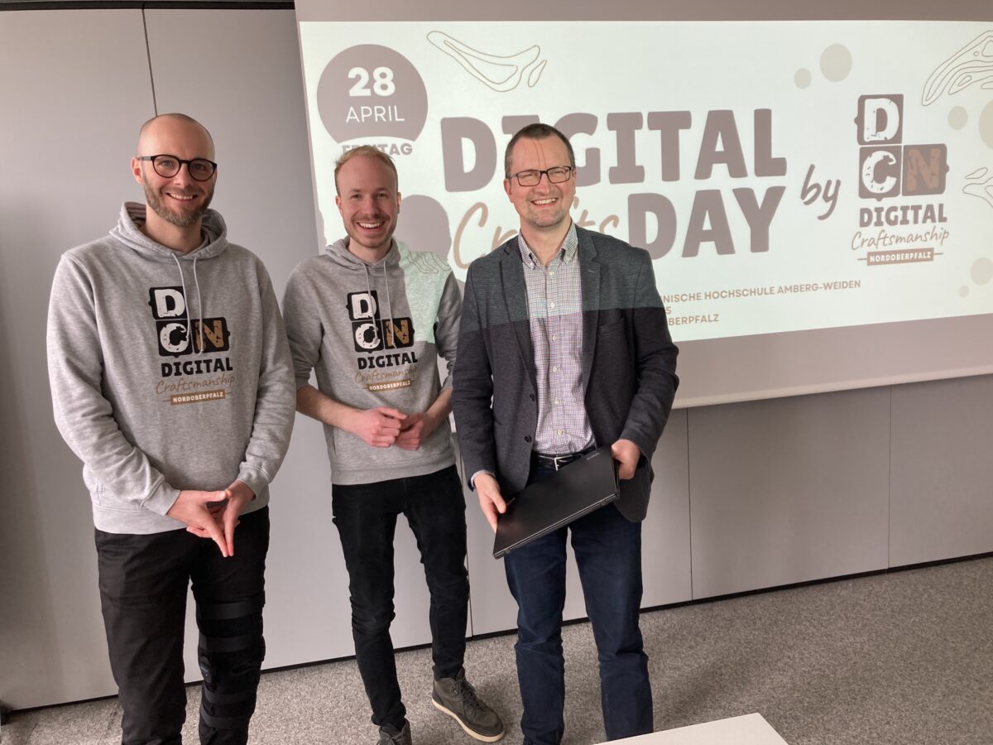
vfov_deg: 49.7
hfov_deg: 63.4
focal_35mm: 28
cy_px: 372
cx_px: 496
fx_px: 803
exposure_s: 1/60
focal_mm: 3.99
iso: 50
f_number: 1.8
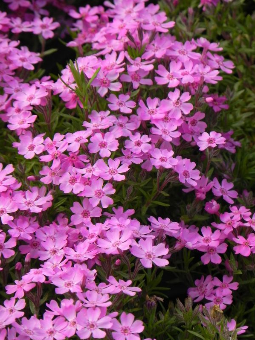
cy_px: 170
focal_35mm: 483
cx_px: 128
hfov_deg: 3.1
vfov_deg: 4.1
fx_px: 4743
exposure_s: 1/640
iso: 160
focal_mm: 85.6
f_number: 5
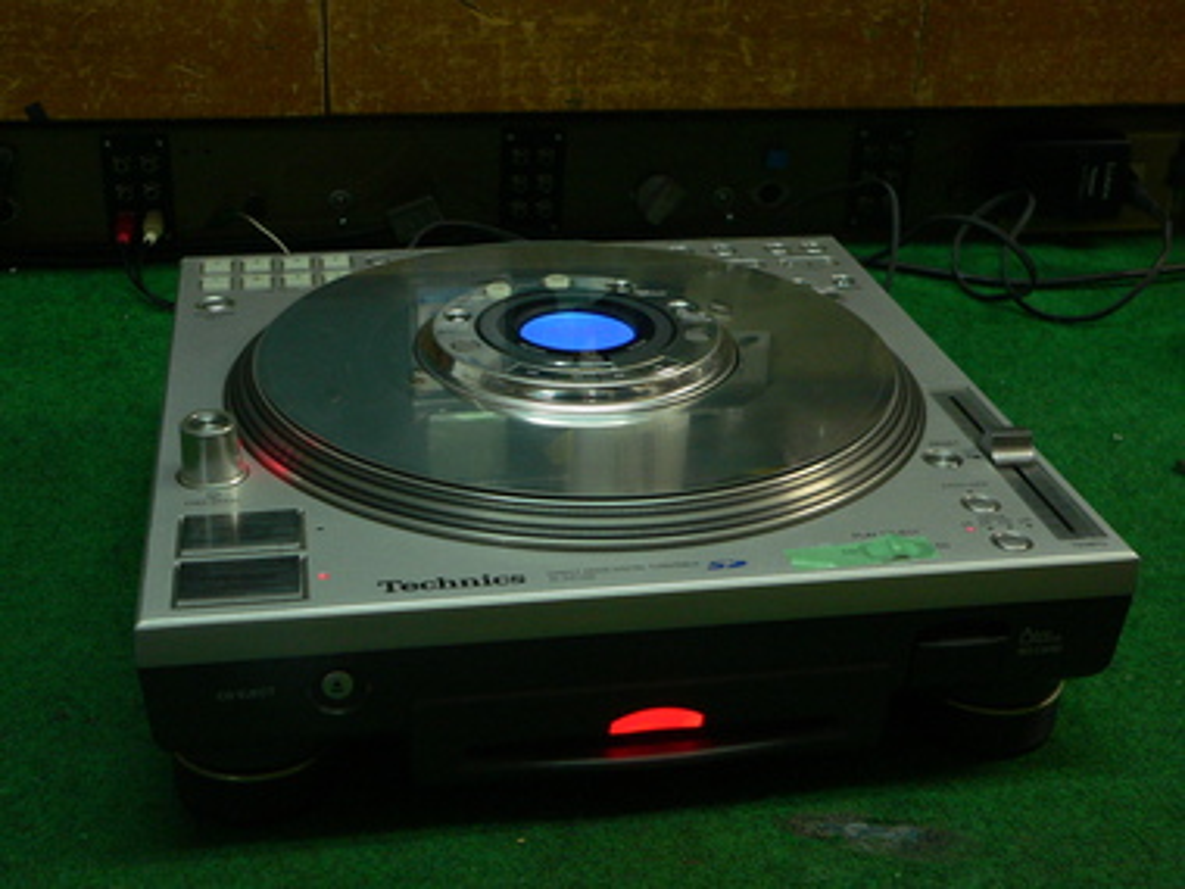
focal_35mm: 46
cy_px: 444
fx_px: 1575
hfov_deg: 41.2
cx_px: 592
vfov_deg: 31.5
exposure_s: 1/30
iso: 200
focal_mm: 7.6
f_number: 2.8
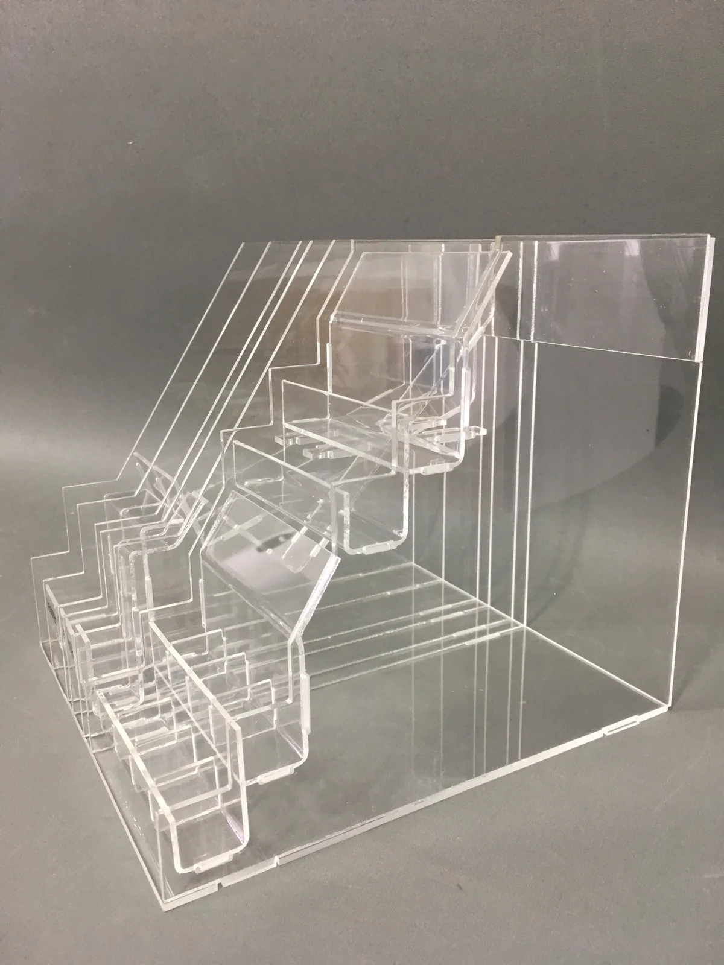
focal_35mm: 29
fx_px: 809
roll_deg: -0.6
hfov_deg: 48.2
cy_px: 482
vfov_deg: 61.7
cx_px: 362
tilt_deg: -17.9
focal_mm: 4.15
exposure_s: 1/33
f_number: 2.2
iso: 100
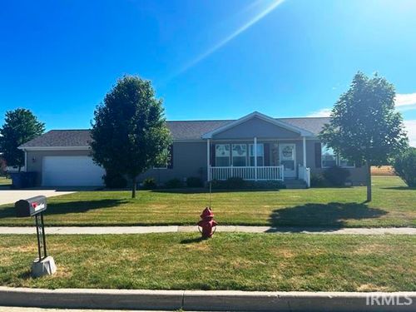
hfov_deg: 67.3
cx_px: 208
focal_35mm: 26
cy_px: 156
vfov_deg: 53.1
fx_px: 312
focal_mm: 5.7
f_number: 1.5
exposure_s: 1/5319
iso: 50
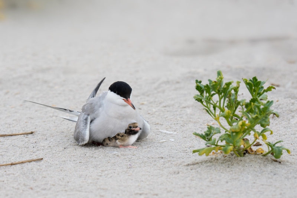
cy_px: 99
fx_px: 3299
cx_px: 148
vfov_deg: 3.4
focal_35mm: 400
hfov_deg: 5.2
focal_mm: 400
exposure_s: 1/400
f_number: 7.1
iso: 1250
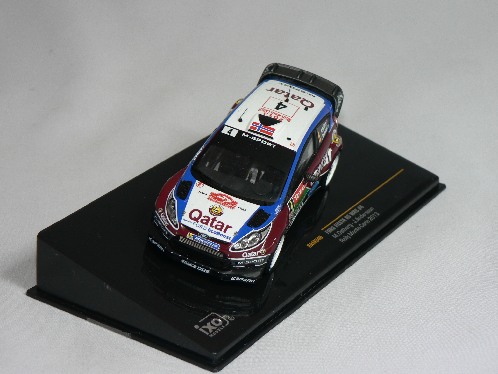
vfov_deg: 15.9
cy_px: 187
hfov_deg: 21.1
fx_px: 1338
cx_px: 249
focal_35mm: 93
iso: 80
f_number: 3.2
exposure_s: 1/60
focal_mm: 15.5
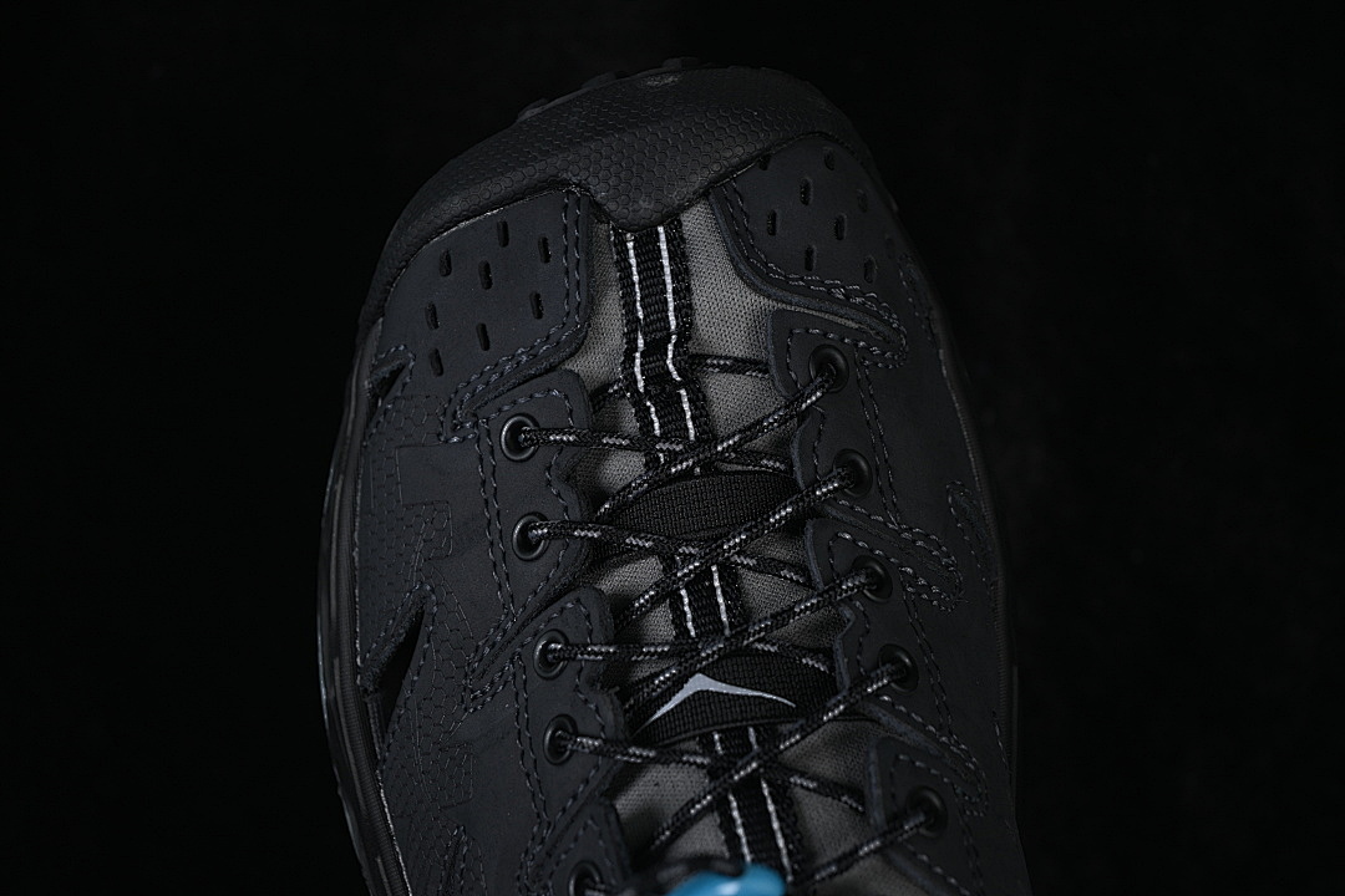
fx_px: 2802
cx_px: 672
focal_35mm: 75
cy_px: 448
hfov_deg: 27.0
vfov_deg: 18.2
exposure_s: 1/50
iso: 160
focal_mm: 50
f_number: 6.3
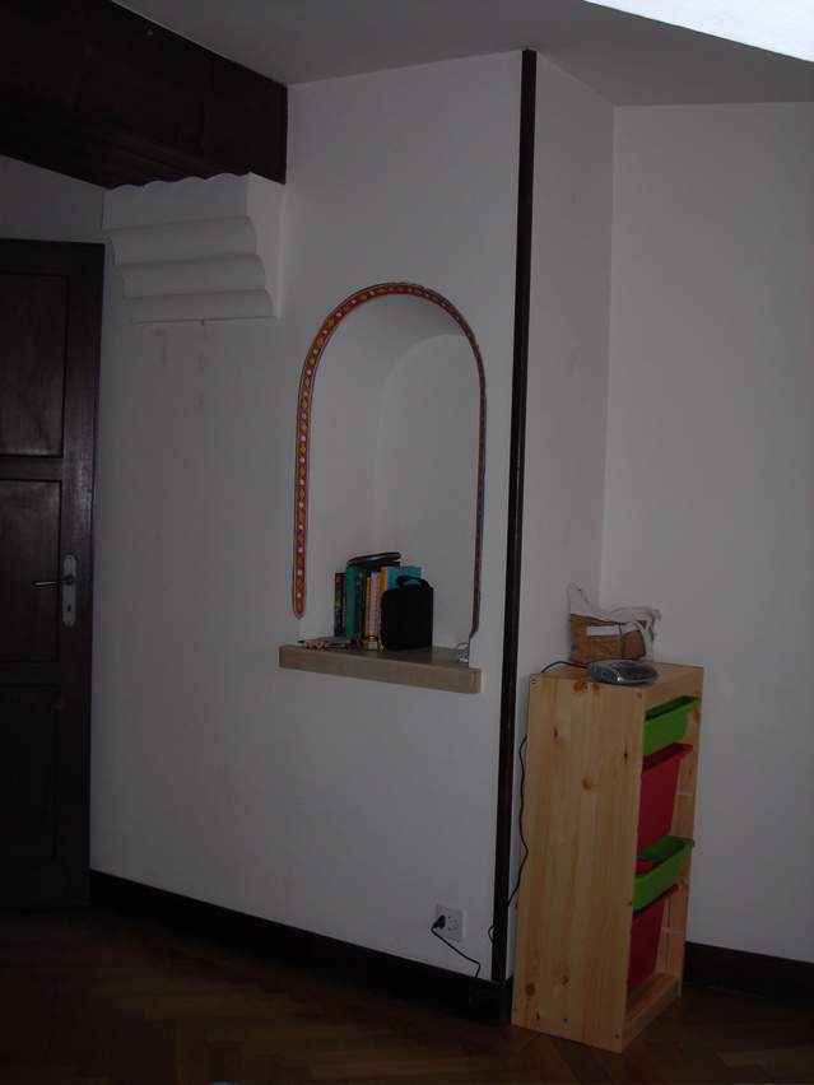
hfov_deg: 35.1
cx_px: 407
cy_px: 542
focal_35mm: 41
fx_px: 1285
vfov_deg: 45.8
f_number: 3.3
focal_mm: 6.8
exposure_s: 1/60.1
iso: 50
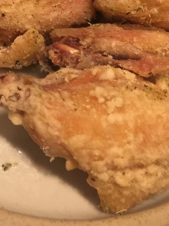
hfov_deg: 25.6
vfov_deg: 32.0
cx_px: 68
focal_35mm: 57
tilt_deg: -54.4
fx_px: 371
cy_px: 19
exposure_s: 1/10
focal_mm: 4.15
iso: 125
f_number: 2.2
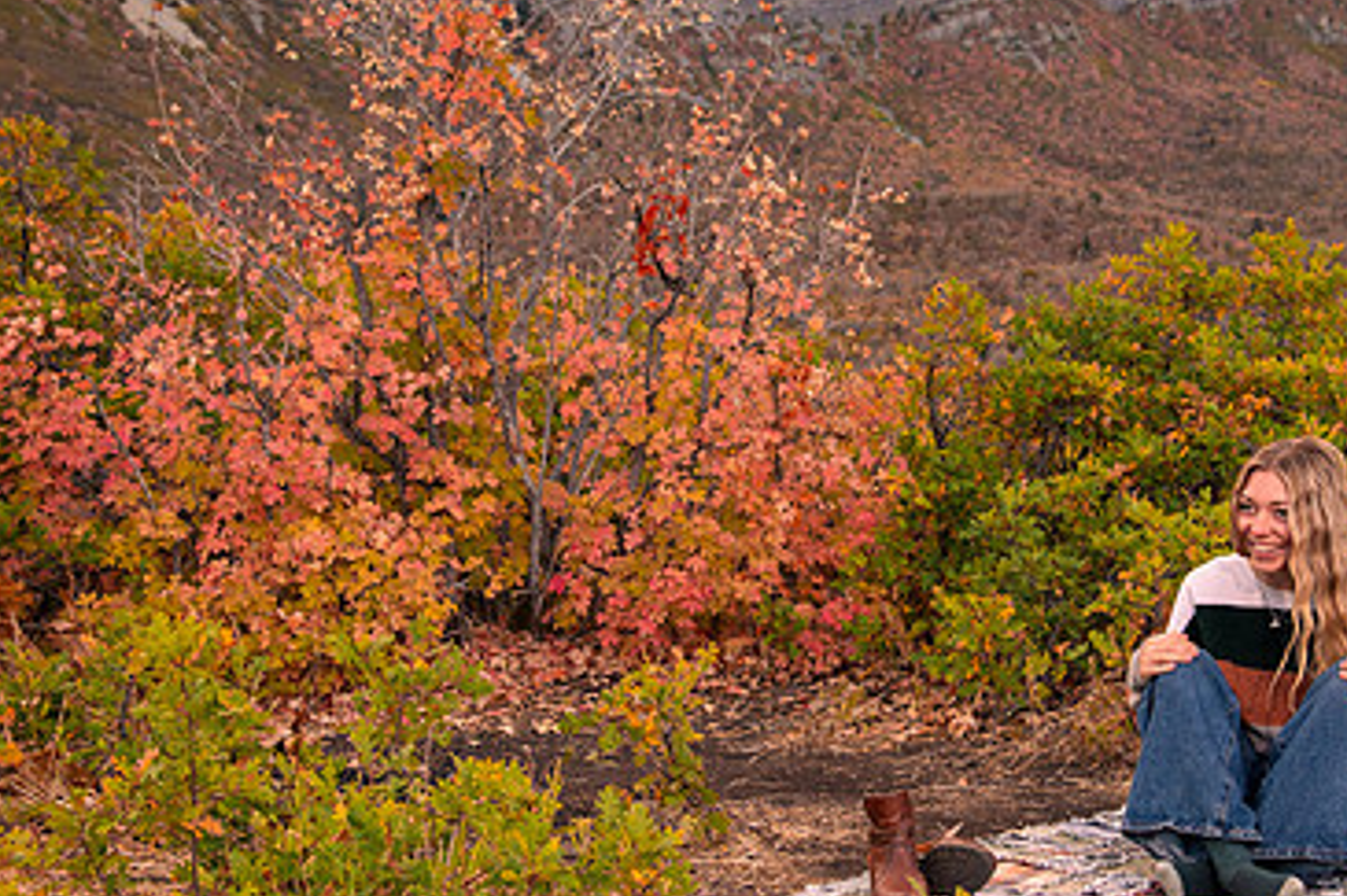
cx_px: 878
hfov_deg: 27.6
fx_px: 2730
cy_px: 417
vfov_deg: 18.7
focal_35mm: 73
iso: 1250
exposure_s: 1/400
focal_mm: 46
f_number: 5.6
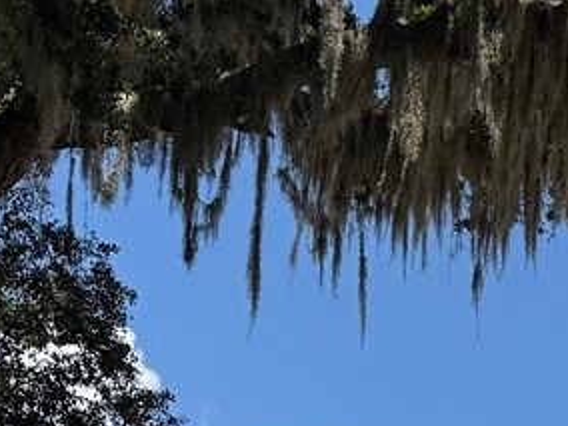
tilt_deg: +5.2
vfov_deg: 9.8
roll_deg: -1.8
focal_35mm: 135
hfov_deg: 13.7
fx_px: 2215
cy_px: 974
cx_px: 870
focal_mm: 6.76
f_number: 1.78
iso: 80
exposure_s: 1/5319
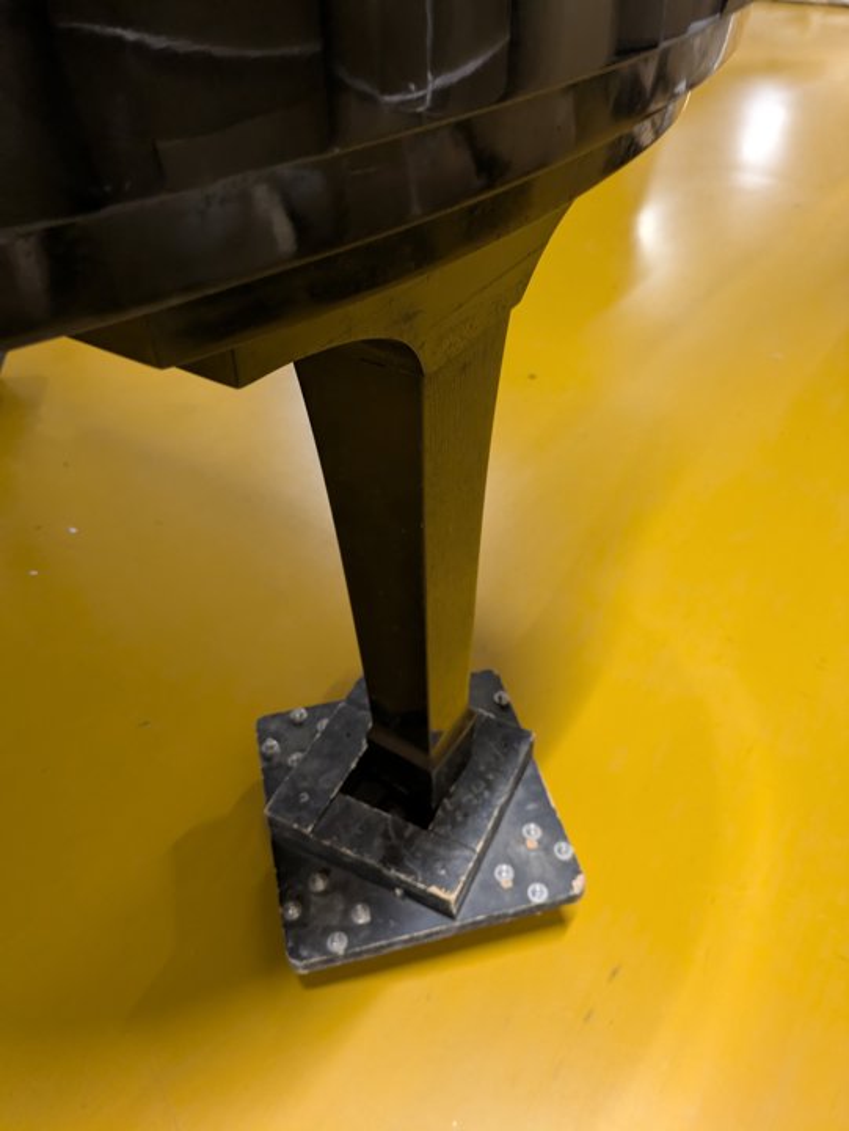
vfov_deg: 69.4
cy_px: 566
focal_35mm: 25
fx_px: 817
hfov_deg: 54.9
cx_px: 424
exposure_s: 1/24
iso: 268
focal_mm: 5.43
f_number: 1.89
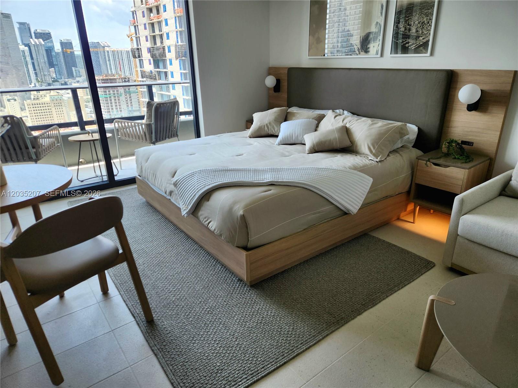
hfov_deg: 73.9
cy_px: 194
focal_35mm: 23
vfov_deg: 58.9
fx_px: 344
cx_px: 259
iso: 64
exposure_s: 1/182
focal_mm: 5.4
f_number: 1.8
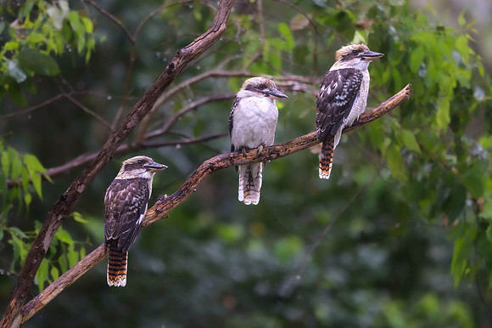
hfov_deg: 2.3
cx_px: 227
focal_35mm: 908
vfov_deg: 1.5
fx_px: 12405
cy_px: 109
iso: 640
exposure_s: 1/2000
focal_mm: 400
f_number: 2.8
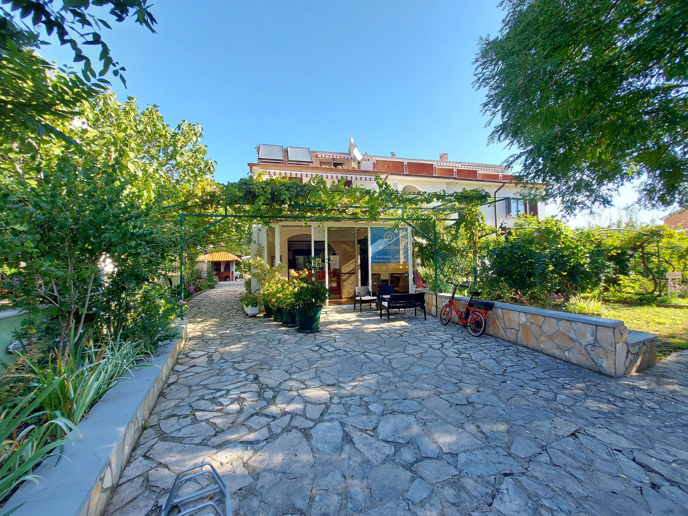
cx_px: 344
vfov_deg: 89.9
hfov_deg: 106.2
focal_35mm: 13
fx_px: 258
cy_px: 258
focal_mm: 1.74
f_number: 2.2
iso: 50
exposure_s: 1/271
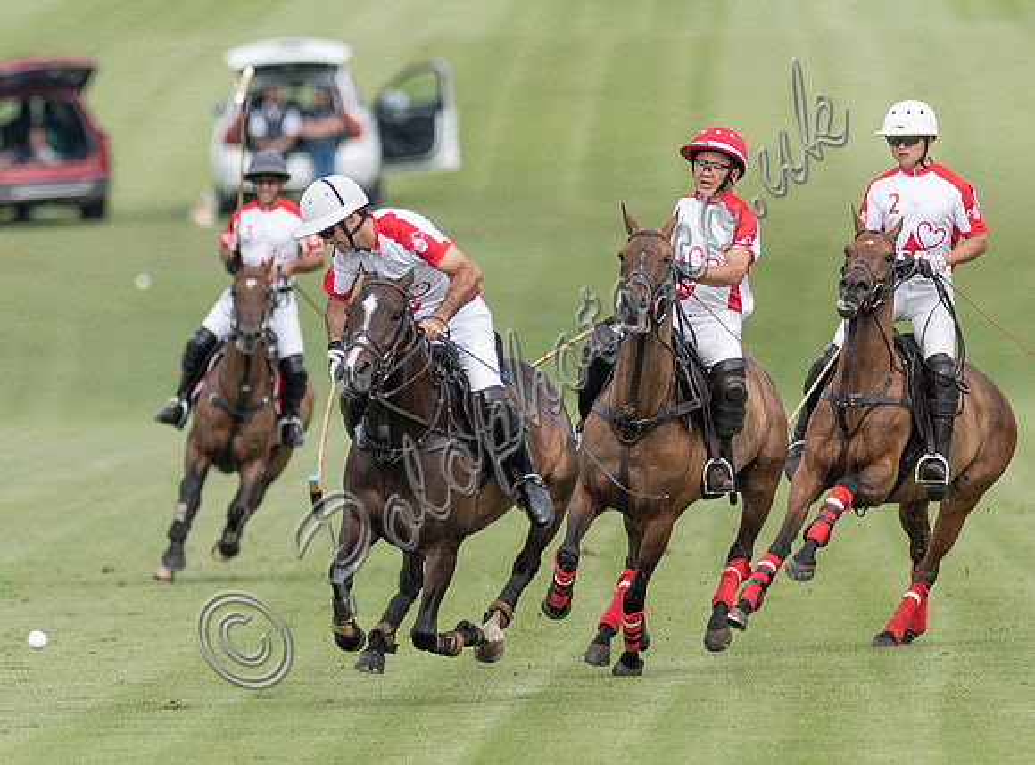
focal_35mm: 908
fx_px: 27013
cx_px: 358
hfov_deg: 2.2
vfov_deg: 1.6
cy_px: 415
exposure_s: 1/2500
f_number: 2.8
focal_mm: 300
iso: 250
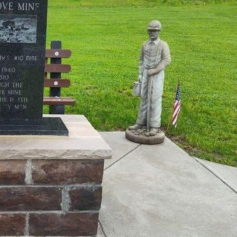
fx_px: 356
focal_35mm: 46
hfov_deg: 34.6
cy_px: 114
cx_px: 21
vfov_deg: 36.8
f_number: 1.8
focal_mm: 5.56
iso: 100
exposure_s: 1/227
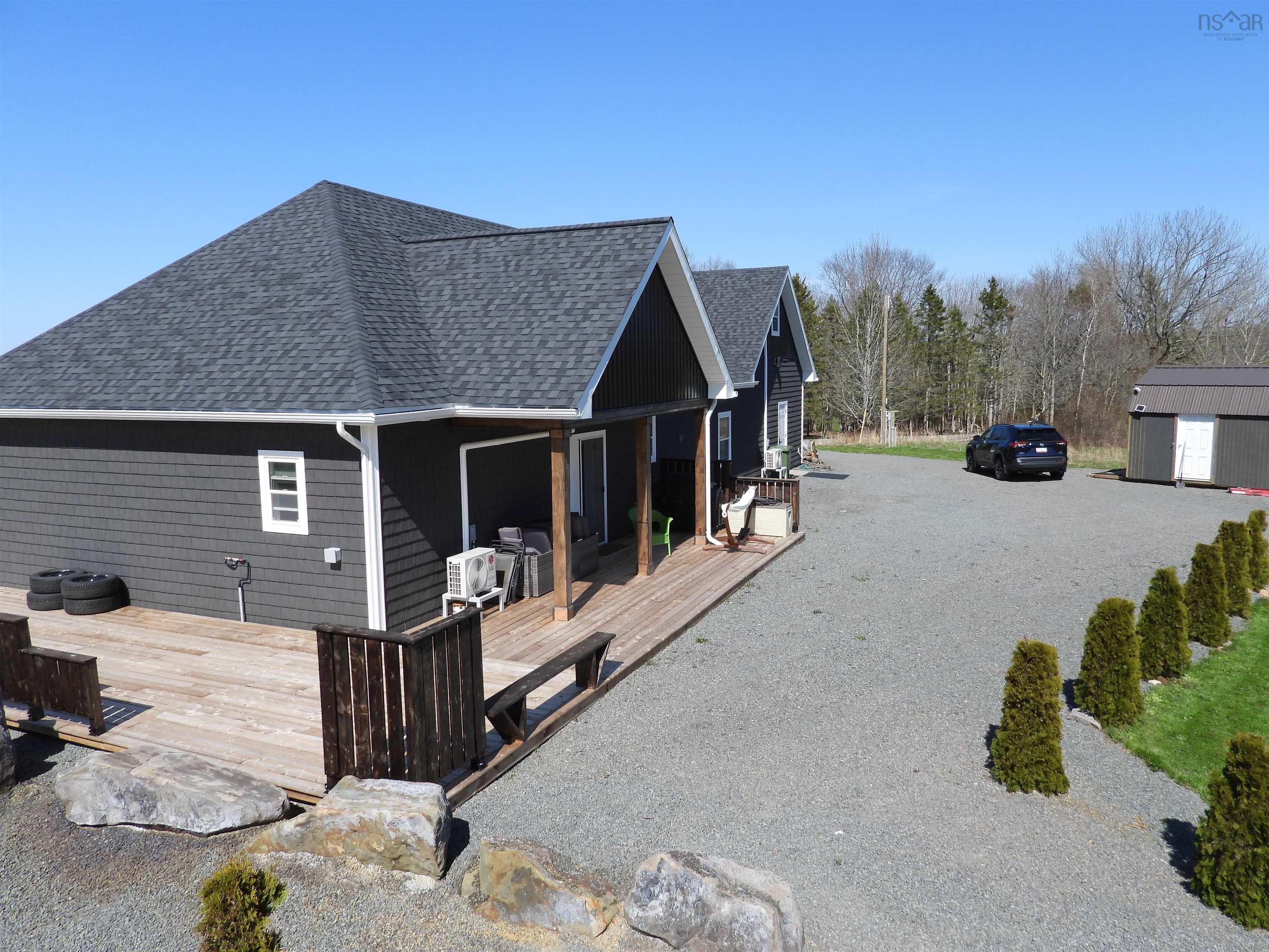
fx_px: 880
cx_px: 634
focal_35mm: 24
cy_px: 476
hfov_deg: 71.6
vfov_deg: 56.8
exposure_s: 1/1600
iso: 100
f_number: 2.8
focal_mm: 4.3
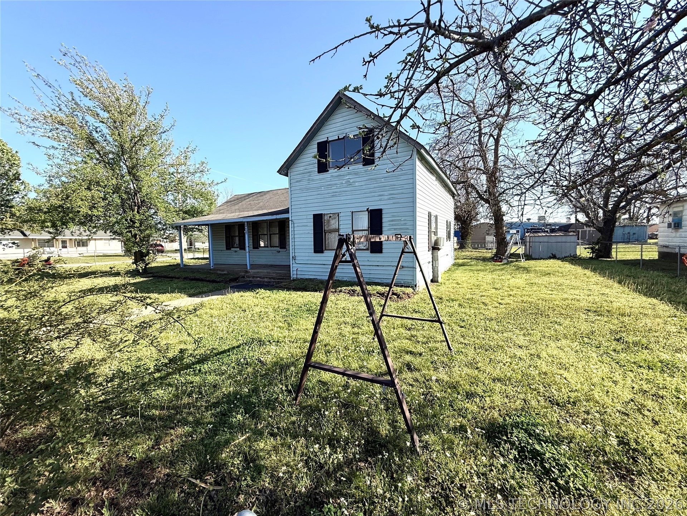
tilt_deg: -2.7
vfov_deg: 85.7
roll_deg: +1.5
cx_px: 344
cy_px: 258
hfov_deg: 102.1
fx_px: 278
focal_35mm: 14
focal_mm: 2.22
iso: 64
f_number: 2.2
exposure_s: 1/1464
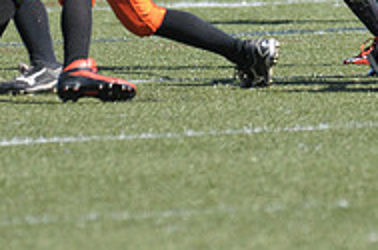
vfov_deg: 1.0
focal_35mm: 1384
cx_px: 352
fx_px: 14495
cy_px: -131
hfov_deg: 1.5
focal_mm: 300
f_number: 4
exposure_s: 1/3200
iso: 640
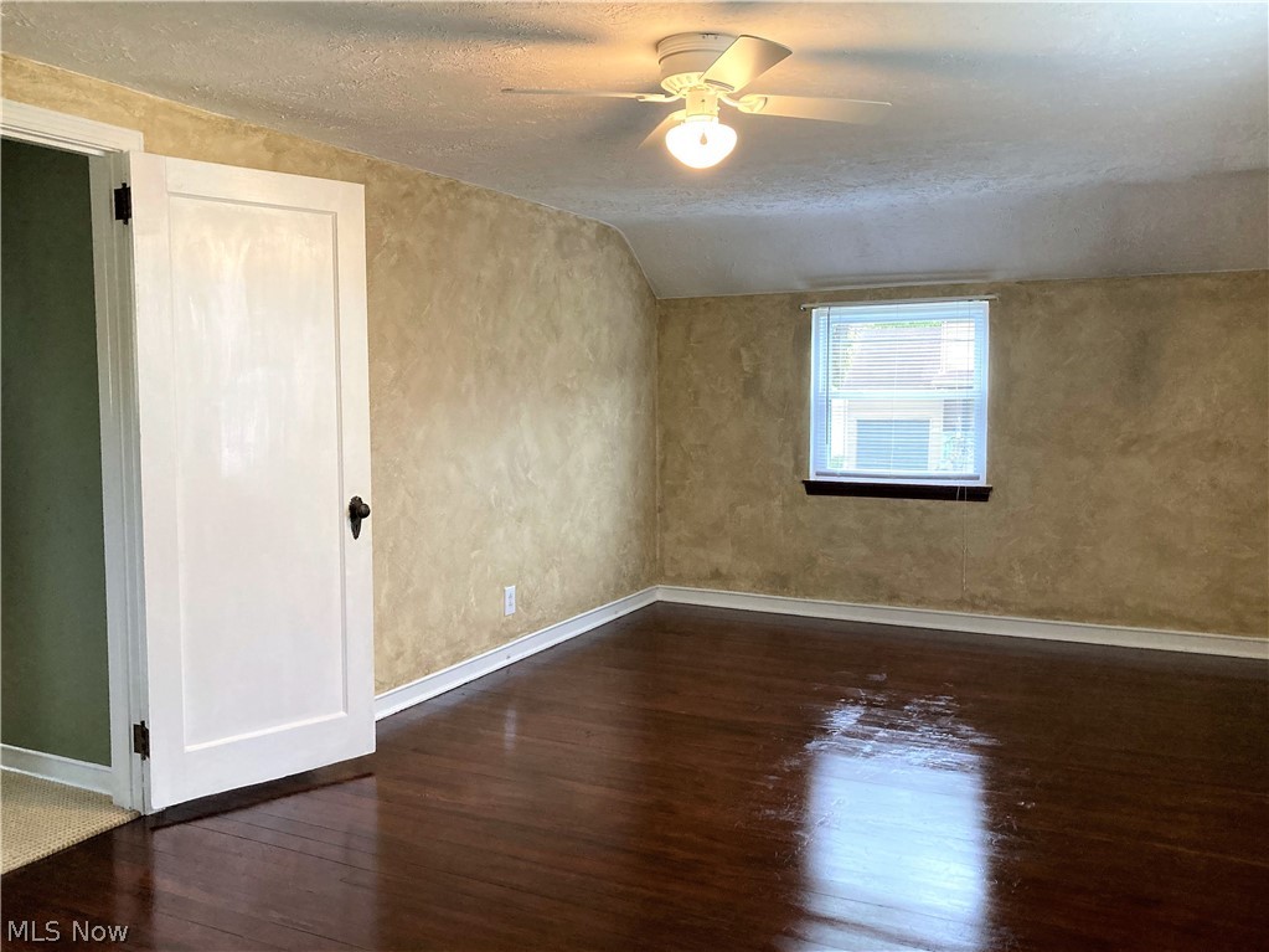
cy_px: 476
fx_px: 1026
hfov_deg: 63.4
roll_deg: +0.9
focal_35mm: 28
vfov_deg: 49.7
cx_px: 634
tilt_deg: -4.4
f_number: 1.8
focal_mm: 3.99
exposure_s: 1/60
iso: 250
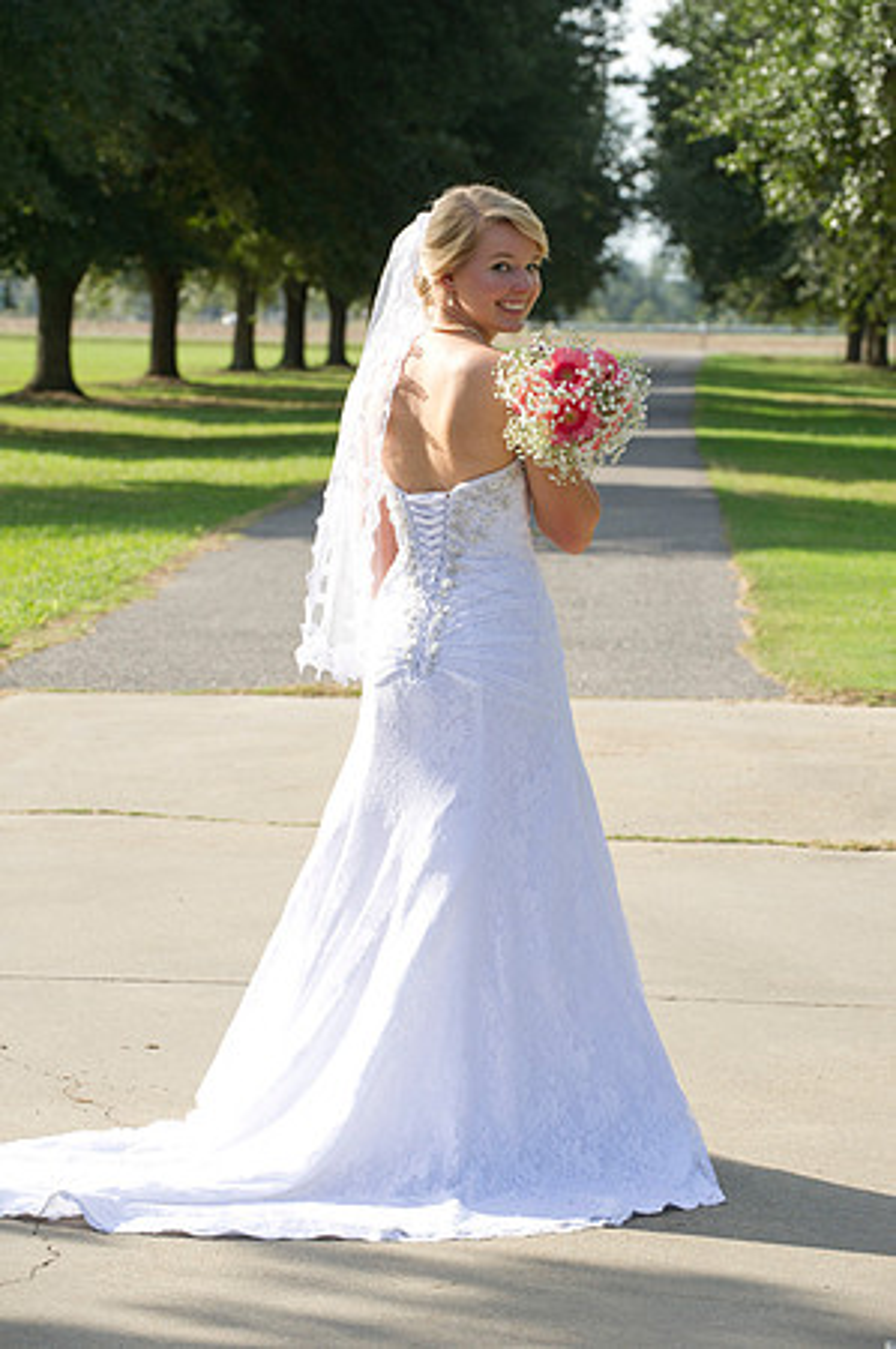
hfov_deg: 10.9
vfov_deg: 16.4
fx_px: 4677
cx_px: 448
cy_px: 674
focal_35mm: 125
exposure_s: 1/250
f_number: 7.1
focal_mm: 125
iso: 250
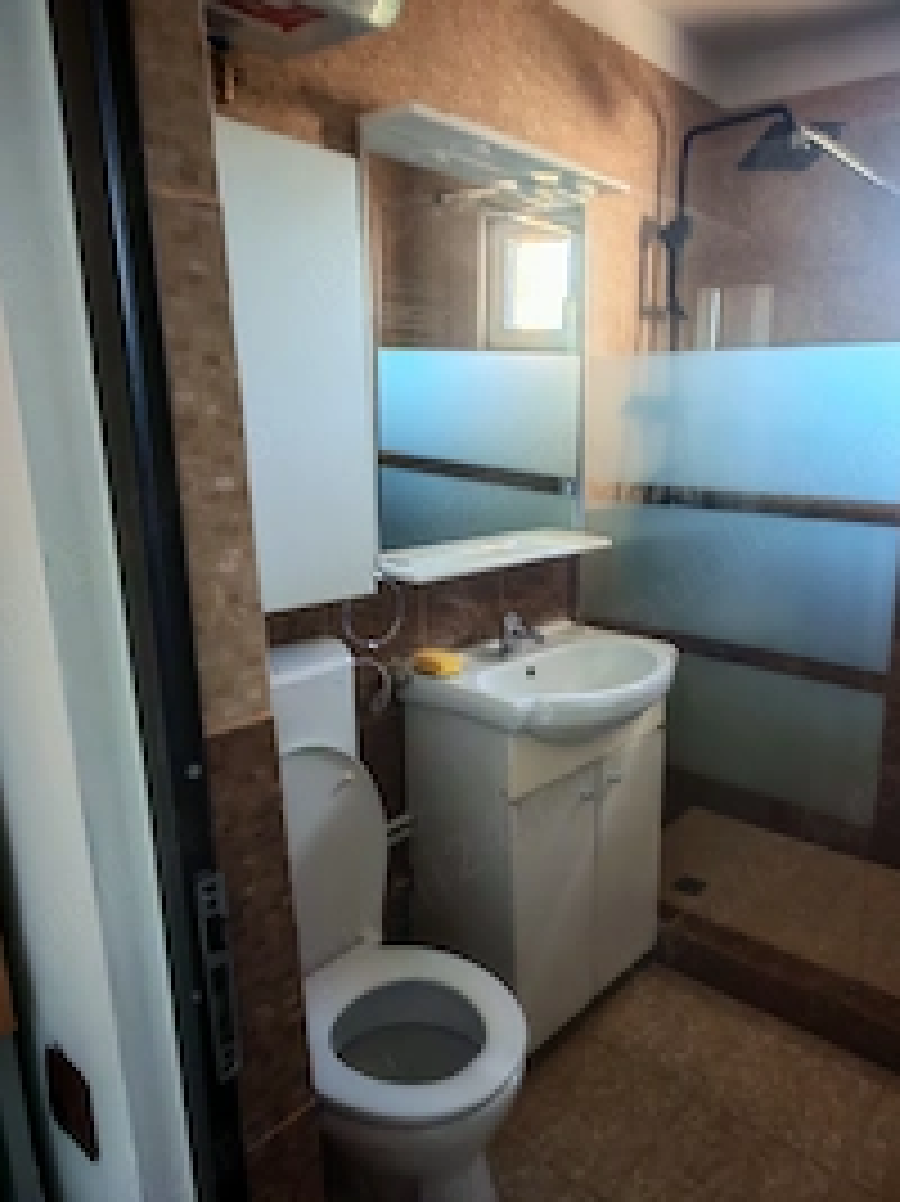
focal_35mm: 24
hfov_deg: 55.5
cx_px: 603
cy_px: 603
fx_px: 833
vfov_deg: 71.6
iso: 500
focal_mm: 1.96
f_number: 2.2
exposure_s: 1/11
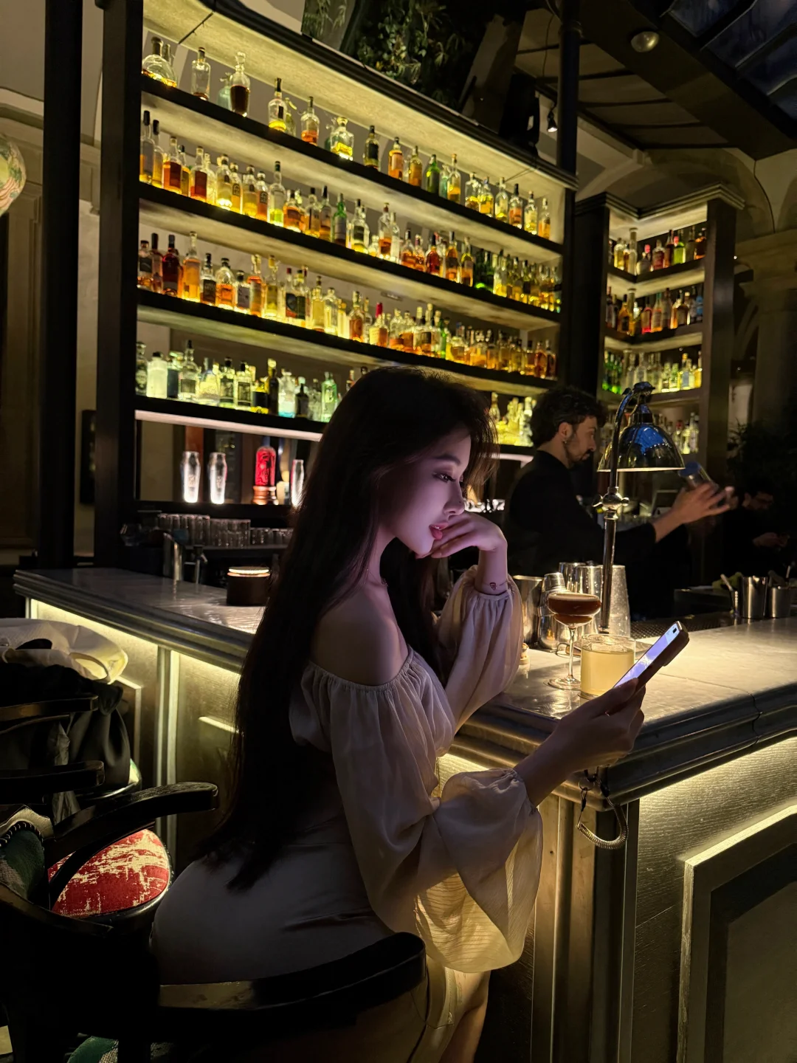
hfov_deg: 56.8
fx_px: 737
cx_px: 398
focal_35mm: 24
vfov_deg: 71.6
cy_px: 532
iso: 320
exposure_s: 1/49
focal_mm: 6.76
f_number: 1.78
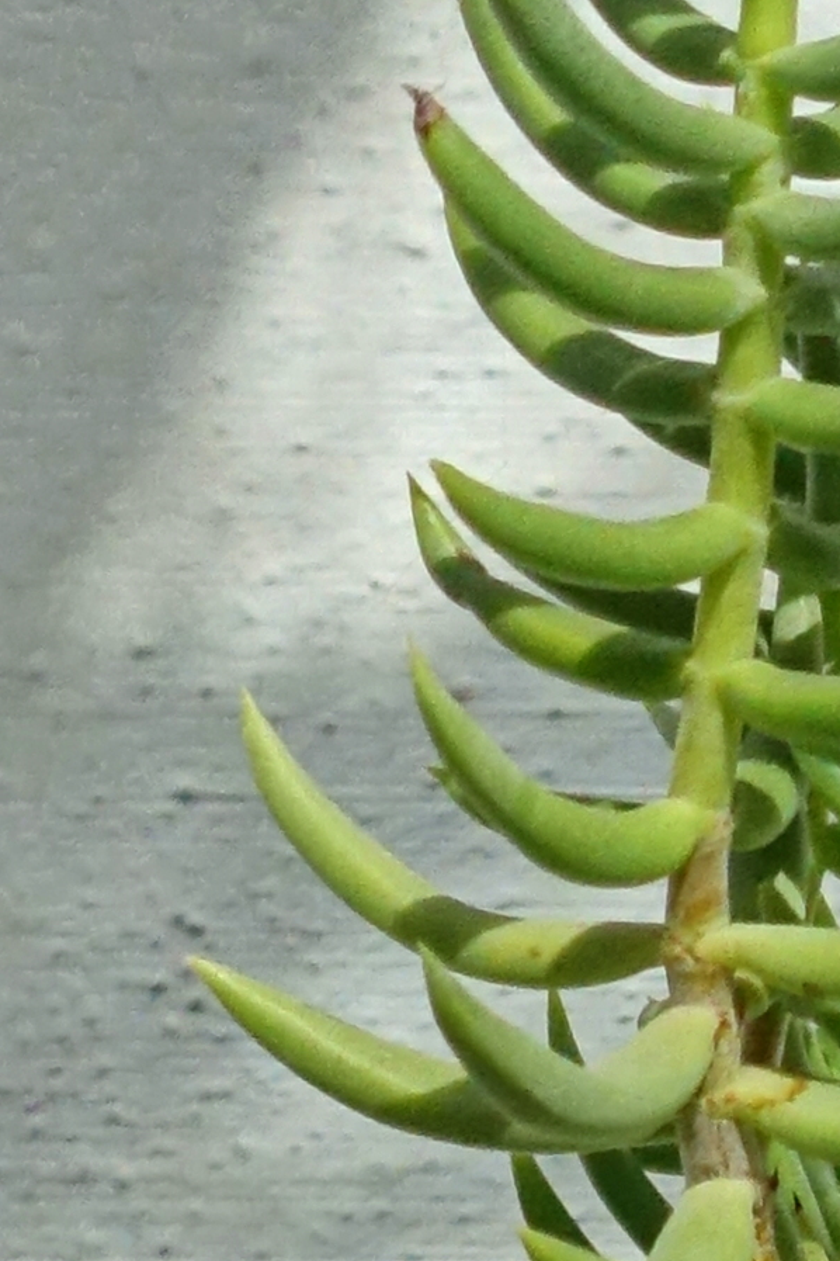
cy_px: 3142
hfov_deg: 4.5
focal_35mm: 299
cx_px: 1604
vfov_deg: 6.5
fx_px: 10464
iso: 400
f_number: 4
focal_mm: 18.1
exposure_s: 1/800
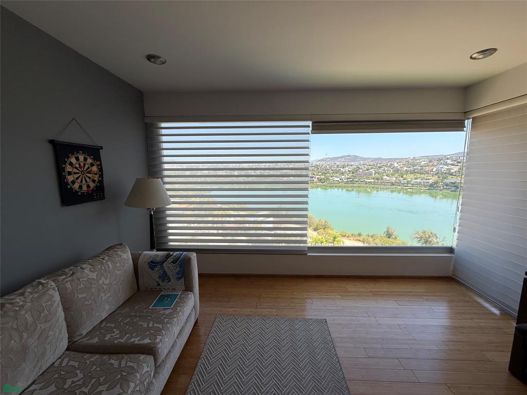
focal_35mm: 14
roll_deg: +1.6
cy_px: 198
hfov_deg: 102.1
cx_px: 264
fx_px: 213
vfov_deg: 85.7
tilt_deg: -7.6
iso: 50
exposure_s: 1/809
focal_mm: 2.22
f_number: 2.2
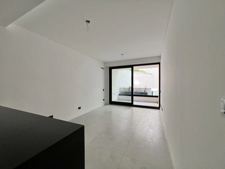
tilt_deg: -0.1
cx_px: 112
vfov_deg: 89.9
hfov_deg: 106.2
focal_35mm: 13
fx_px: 84
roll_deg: +1.1
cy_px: 84
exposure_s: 1/99
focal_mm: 1.57
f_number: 1.8
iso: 64
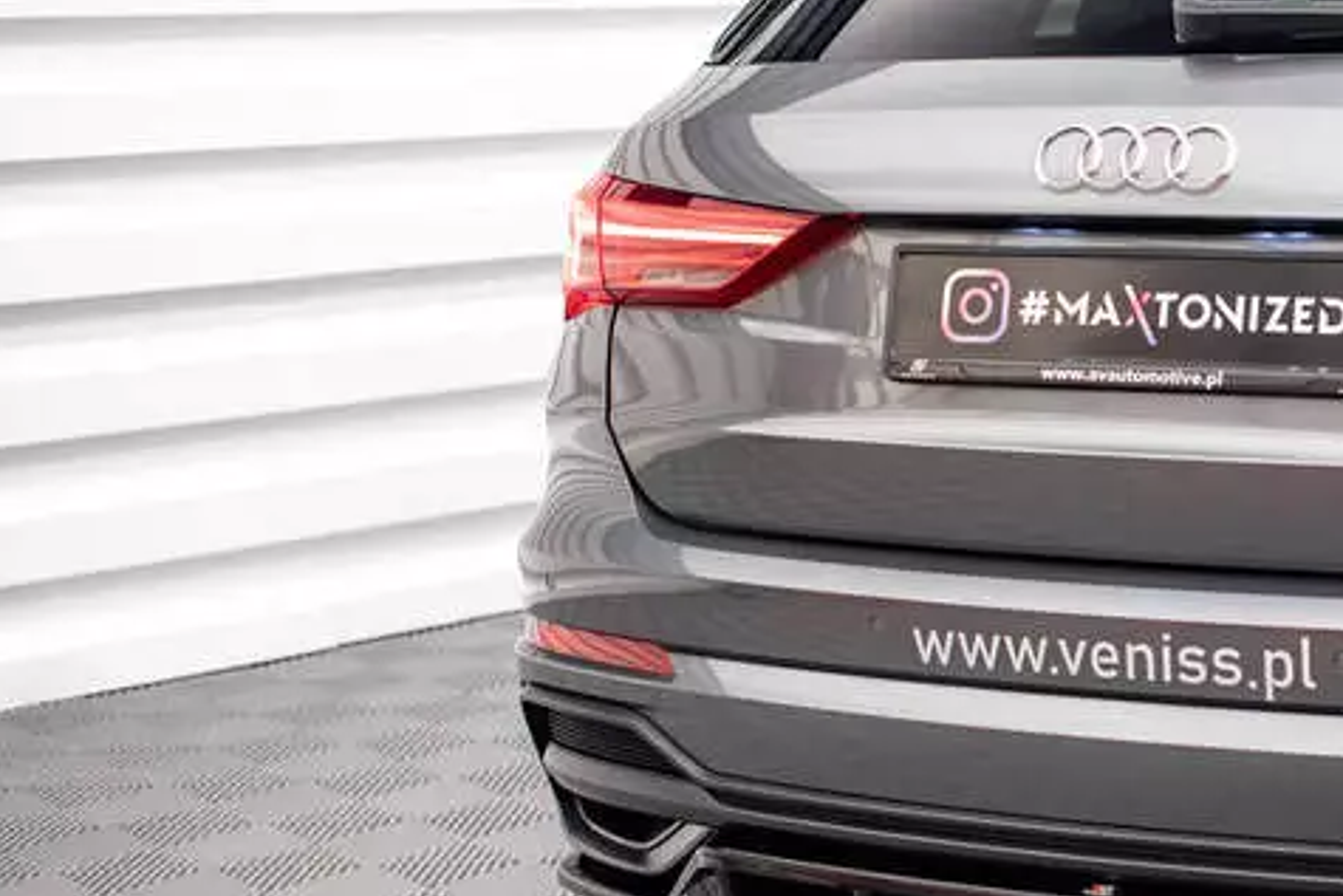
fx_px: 2799
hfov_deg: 25.7
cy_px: 465
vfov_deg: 18.2
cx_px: 1326
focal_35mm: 75
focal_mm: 35
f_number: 2.5
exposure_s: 1/100
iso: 1600
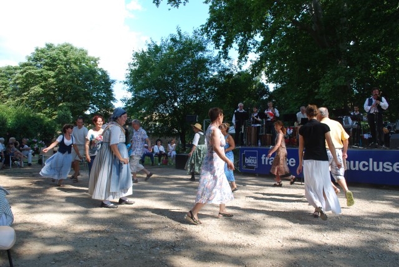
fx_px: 300
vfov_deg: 48.1
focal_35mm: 27
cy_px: 134
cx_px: 200
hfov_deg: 67.3
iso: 100
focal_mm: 18
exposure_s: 1/125
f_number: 5.6
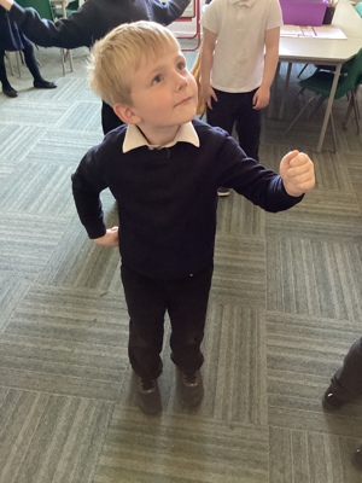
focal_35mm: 31
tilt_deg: -38.2
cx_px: 181
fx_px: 432
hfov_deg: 45.4
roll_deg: -0.1
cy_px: 242
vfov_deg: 58.4
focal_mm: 3.3
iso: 320
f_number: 2.4
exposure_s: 1/33
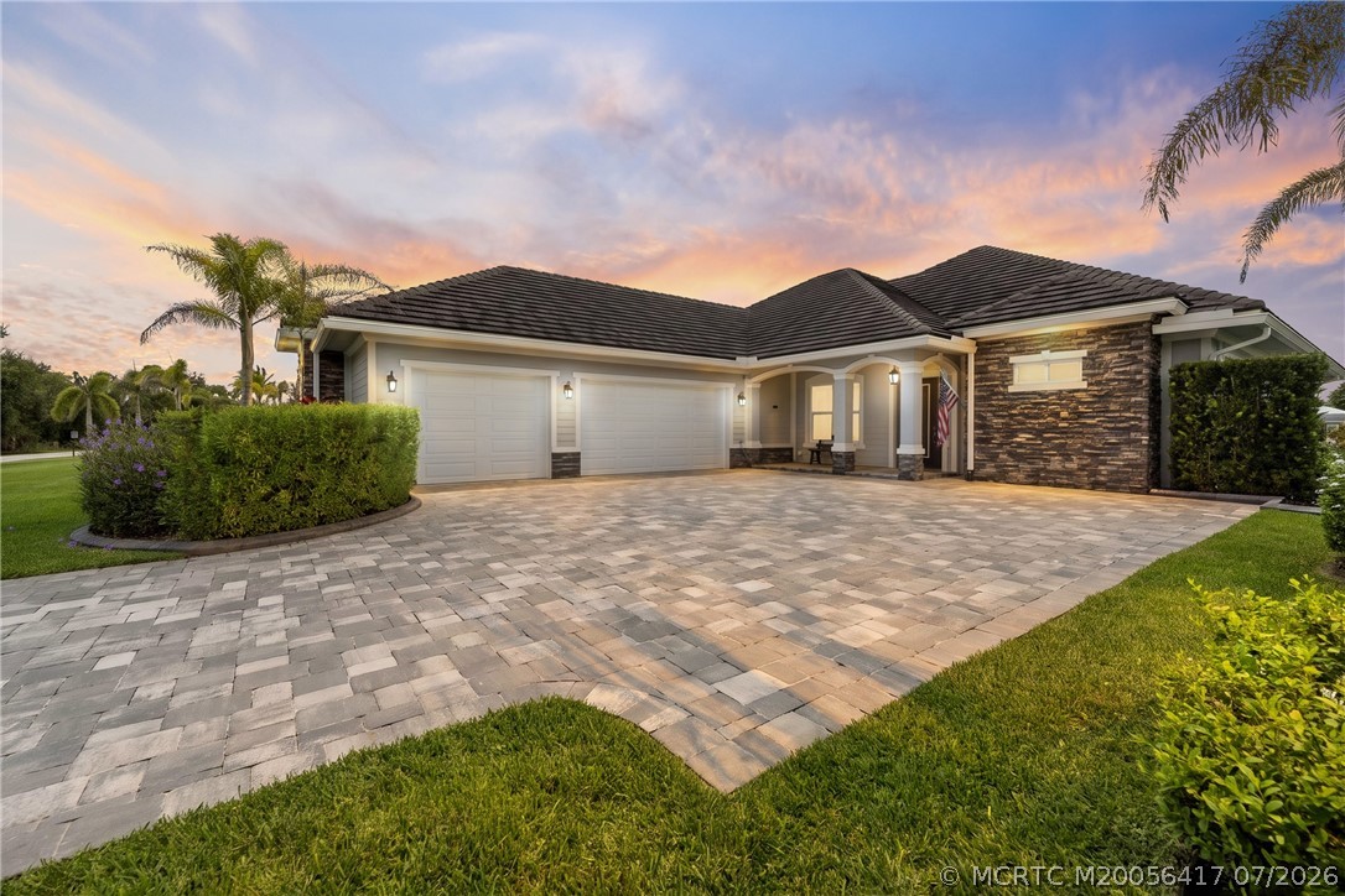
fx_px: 523
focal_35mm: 14
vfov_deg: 81.2
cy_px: 448
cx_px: 672
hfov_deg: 104.3
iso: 250
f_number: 9
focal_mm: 14
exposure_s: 1/500
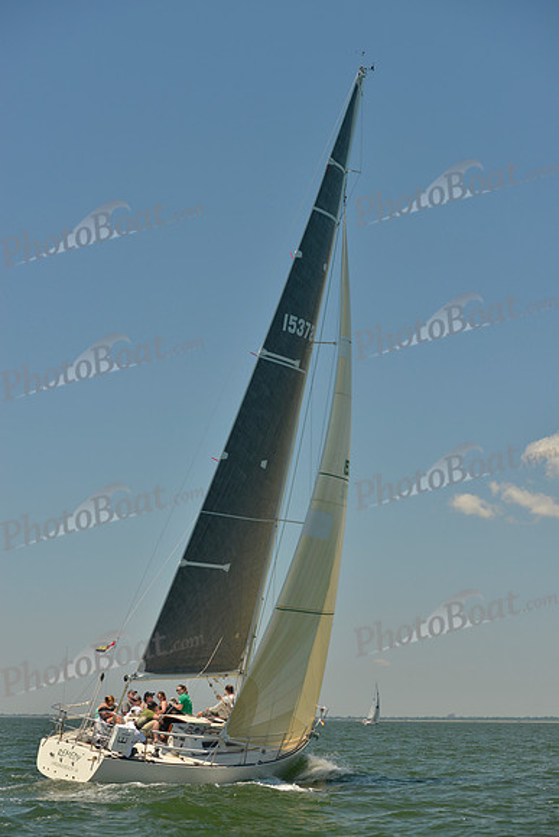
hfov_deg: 19.5
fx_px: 1629
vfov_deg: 28.8
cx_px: 280
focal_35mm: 70
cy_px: 418
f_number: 6.3
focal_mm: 70
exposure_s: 1/640
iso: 200
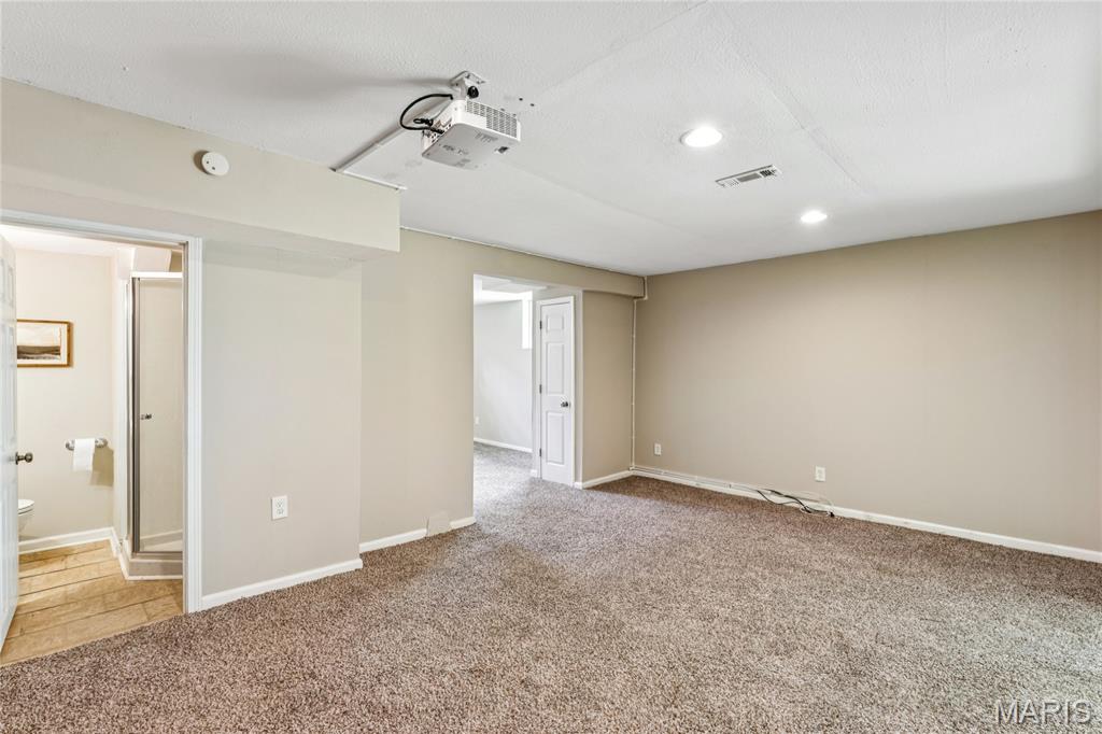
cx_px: 551
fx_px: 496
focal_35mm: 16
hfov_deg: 96.0
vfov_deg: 73.0
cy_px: 367
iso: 200
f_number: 13
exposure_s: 1/1.25
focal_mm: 16.2
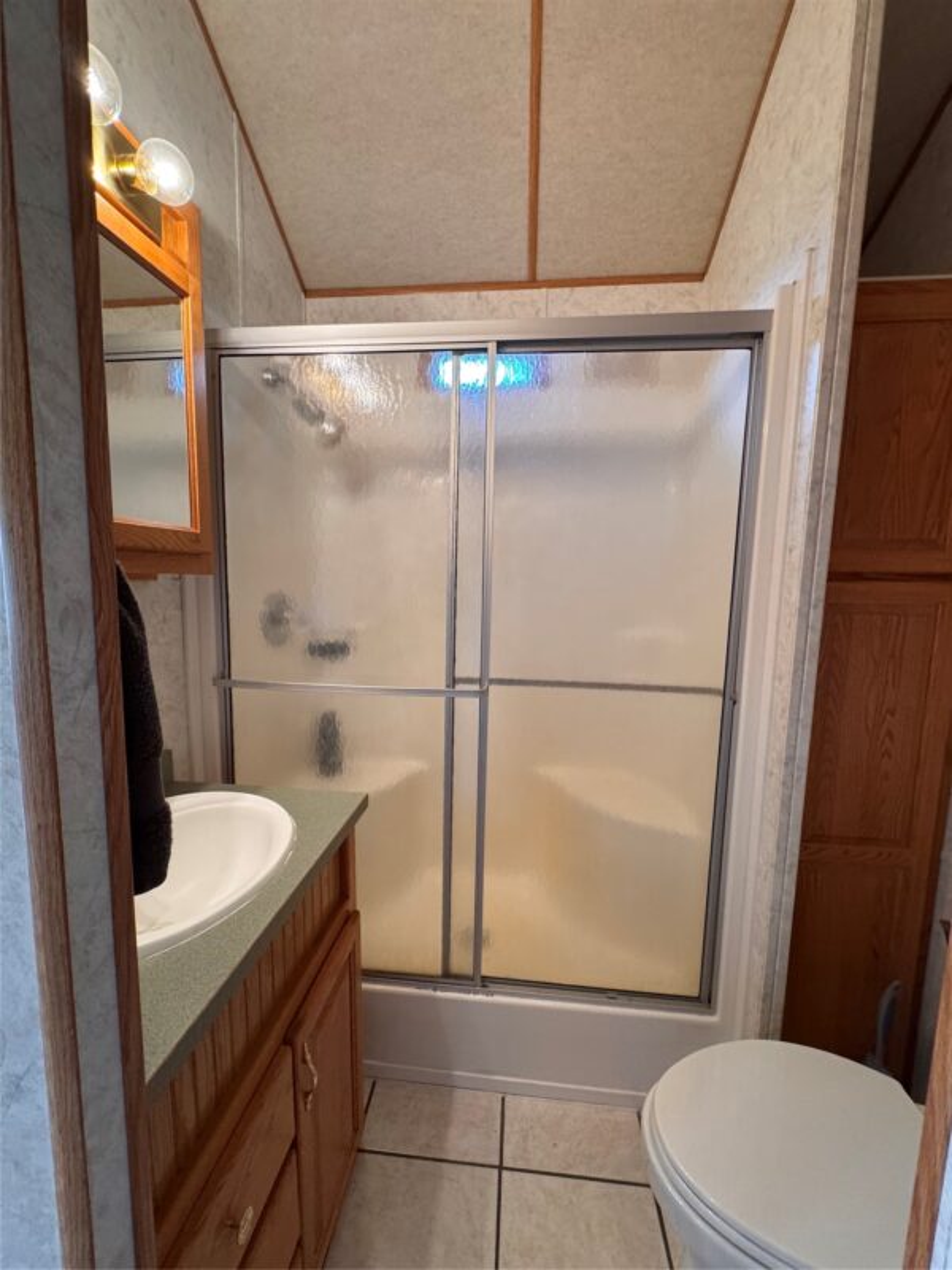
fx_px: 513
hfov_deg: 85.7
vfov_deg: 102.1
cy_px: 635
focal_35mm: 14
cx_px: 476
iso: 250
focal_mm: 2.22
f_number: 2.2
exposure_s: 1/120
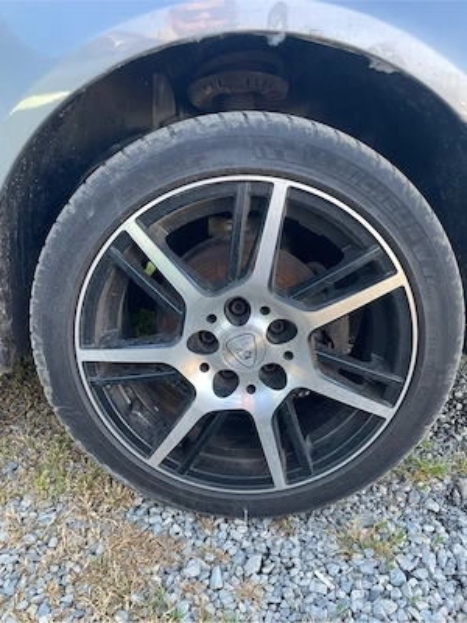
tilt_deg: -20.1
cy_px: 312
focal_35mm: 26
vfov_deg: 67.3
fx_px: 468
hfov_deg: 53.1
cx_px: 234
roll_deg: -0.3
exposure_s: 1/121
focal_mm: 4.2
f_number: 1.6
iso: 50
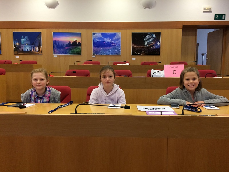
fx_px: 192
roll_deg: +0.3
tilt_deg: -6.2
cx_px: 114
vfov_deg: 48.2
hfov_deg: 61.7
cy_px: 86
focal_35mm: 29
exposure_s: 1/33
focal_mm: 4.15
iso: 200
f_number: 2.2
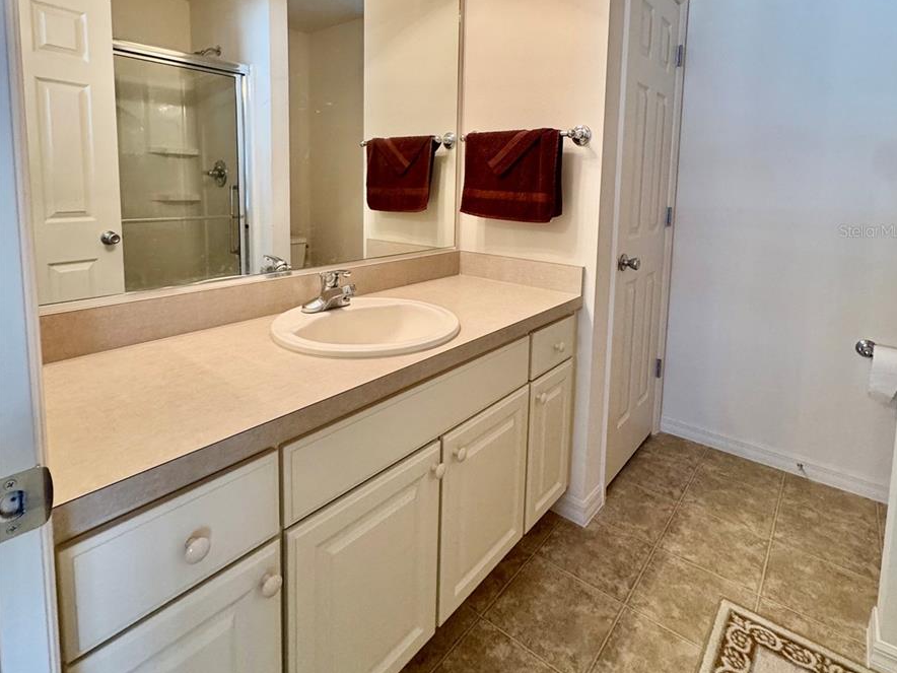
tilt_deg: -4.9
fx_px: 492
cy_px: 230
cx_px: 455
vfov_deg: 67.0
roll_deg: -0.9
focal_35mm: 19
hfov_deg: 84.7
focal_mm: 2.22
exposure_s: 1/120
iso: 250
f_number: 2.2
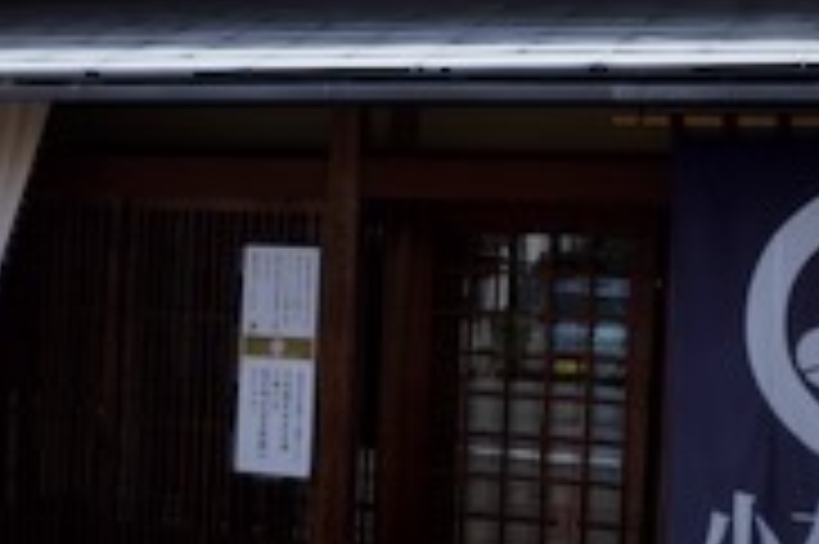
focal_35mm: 74
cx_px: 396
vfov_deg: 18.4
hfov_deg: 27.4
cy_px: 270
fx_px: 1682
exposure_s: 1/400
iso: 200
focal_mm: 18.3
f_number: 5
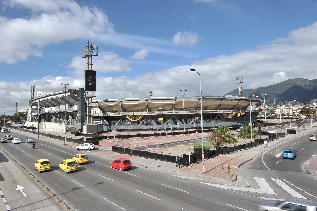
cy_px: 106
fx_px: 211
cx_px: 158
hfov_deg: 73.8
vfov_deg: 53.1
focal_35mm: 24
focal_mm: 24
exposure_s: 1/50
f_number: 22
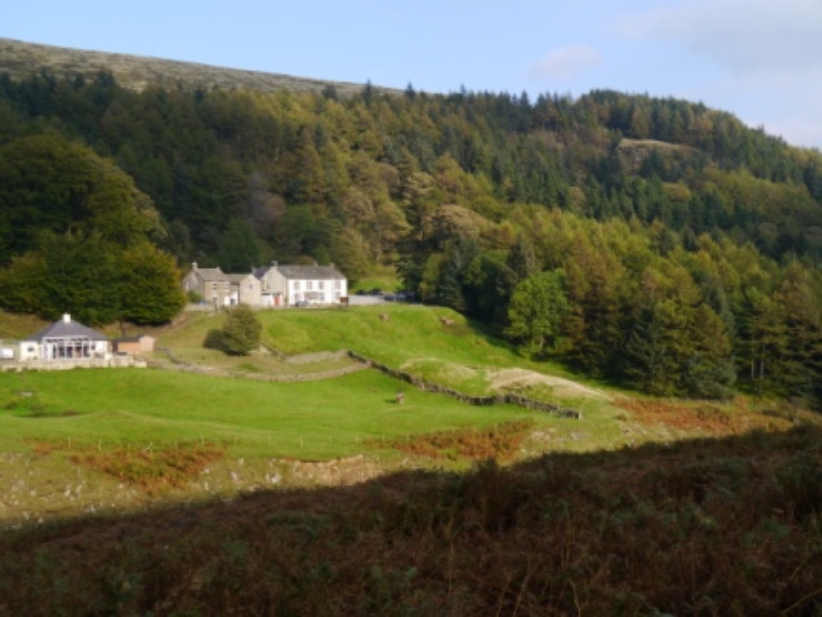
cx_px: 411
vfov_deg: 36.0
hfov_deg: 46.8
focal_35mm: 40
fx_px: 950
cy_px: 308
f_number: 6.3
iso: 160
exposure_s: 1/250
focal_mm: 20
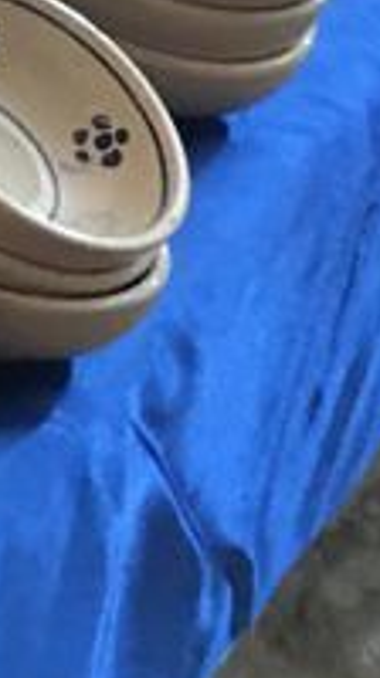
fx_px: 2912
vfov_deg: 12.6
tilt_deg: -26.6
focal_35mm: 162
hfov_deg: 6.2
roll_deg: -2.6
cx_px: -1157
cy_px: -363
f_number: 2.2
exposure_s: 1/33
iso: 200
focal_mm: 4.15
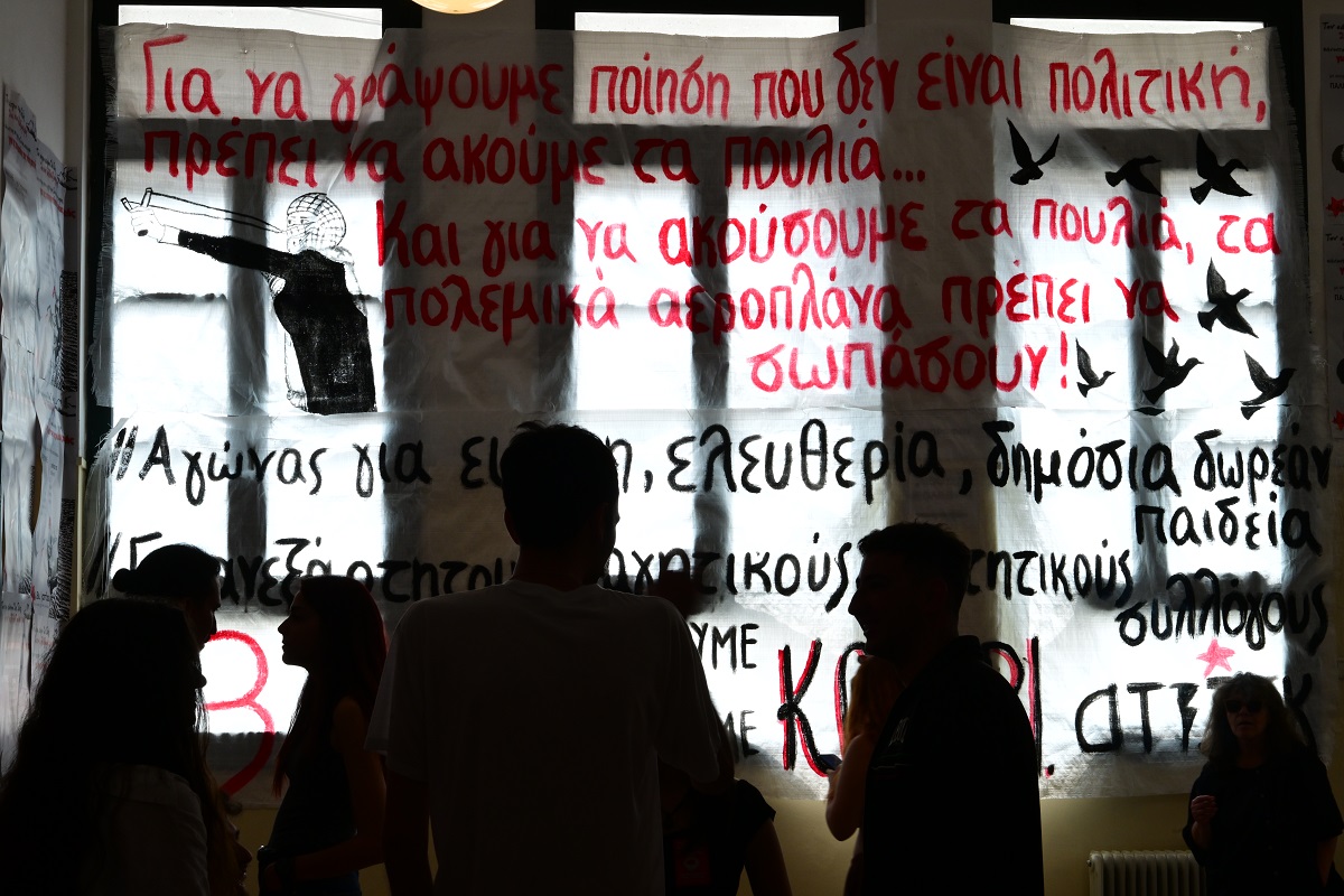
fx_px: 2800
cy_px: 448
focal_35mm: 75
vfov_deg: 18.2
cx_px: 672
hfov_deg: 27.0
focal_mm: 75
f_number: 22
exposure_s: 1/30
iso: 1250
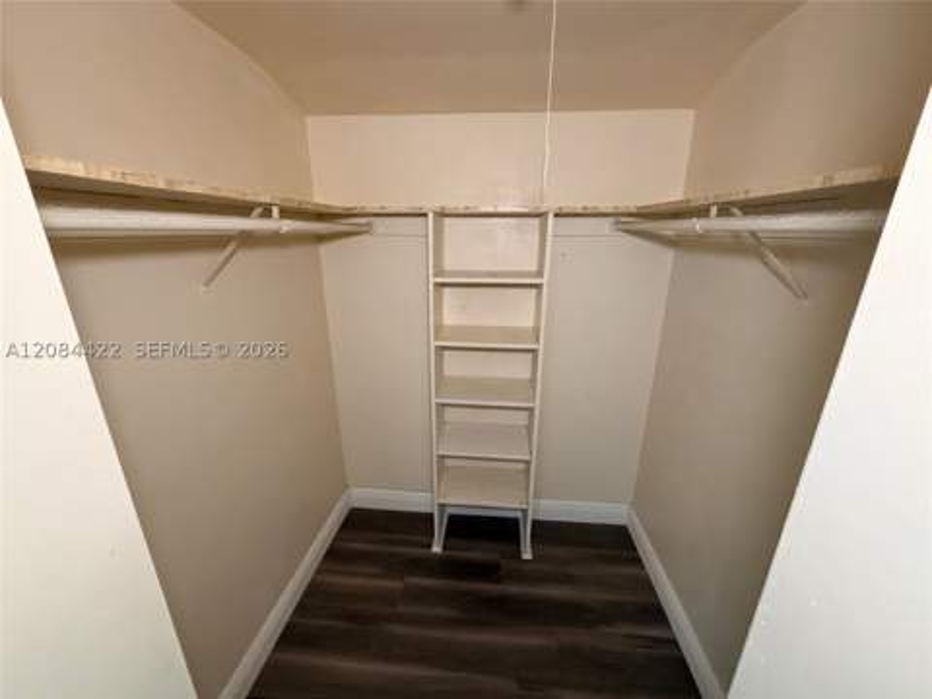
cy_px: 350
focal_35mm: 14
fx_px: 377
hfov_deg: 102.1
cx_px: 466
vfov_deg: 85.7
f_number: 2.2
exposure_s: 1/60
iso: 500
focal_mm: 2.22
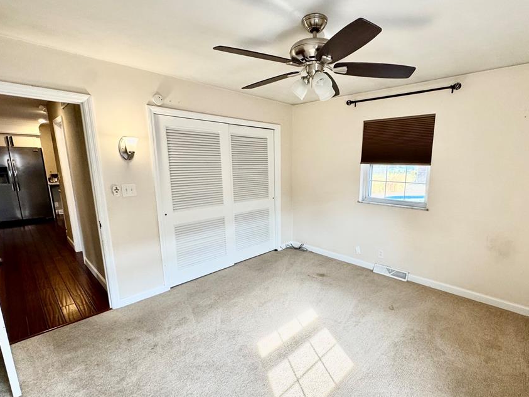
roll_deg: +0.1
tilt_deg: -10.2
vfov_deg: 74.6
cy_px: 211
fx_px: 260
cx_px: 303
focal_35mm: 17
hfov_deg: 90.4
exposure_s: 1/120
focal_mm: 2.22
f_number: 2.2
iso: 200
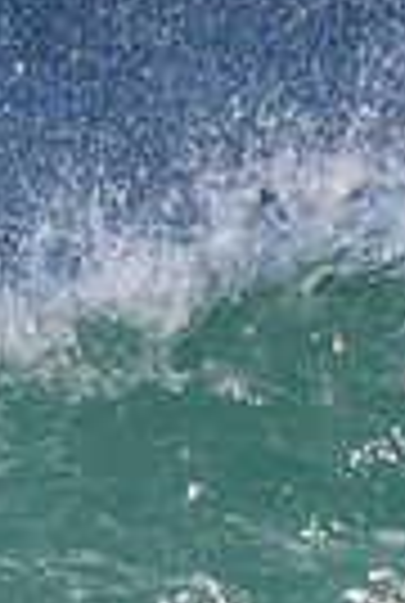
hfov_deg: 0.3
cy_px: 1093
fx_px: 74535
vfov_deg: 0.5
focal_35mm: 4440
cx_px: -388
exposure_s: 1/2000
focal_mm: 800
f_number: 11
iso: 560
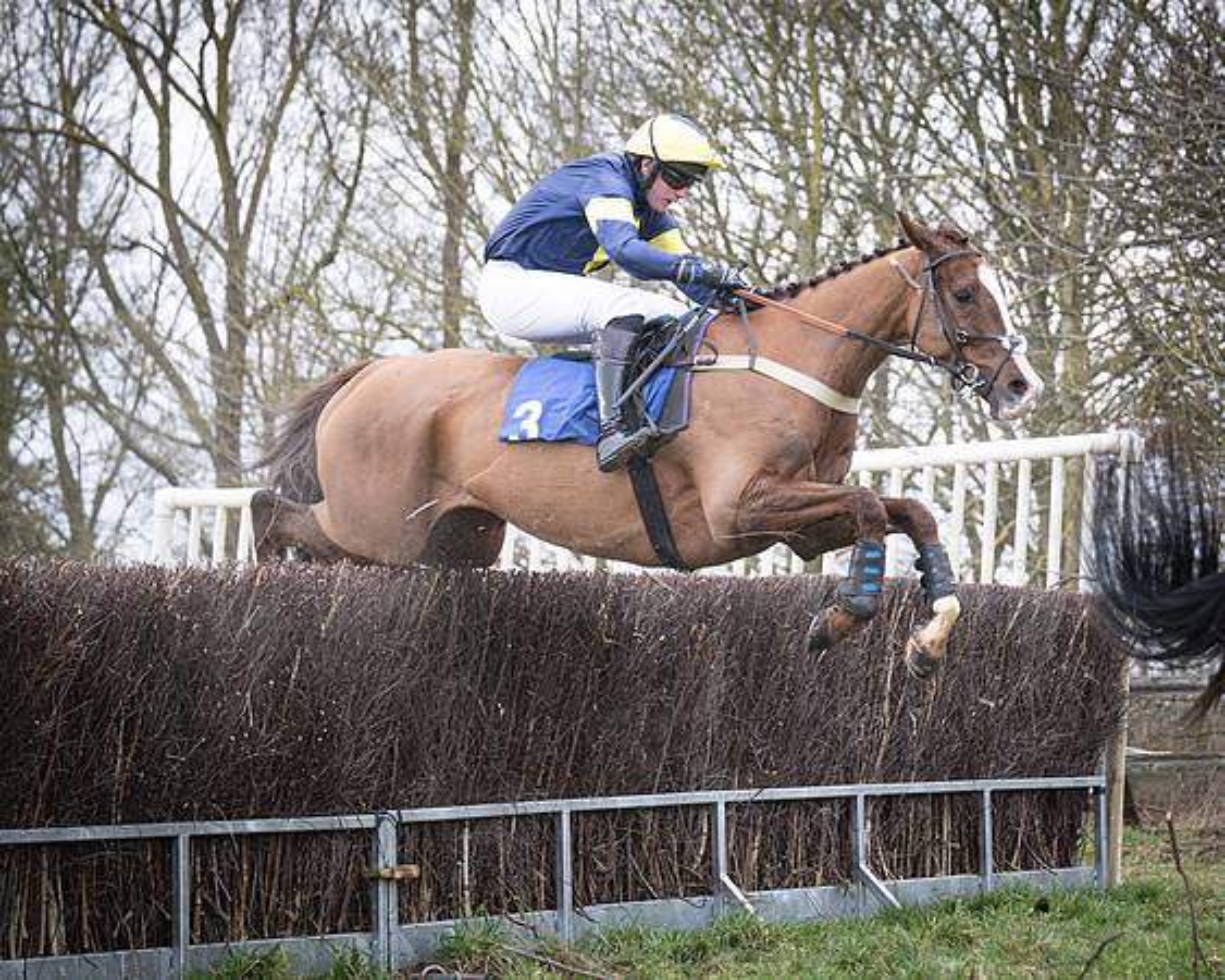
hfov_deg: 16.2
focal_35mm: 118
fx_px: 4287
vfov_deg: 13.0
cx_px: 849
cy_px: 567
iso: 400
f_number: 2.8
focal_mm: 70
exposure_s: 1/1600
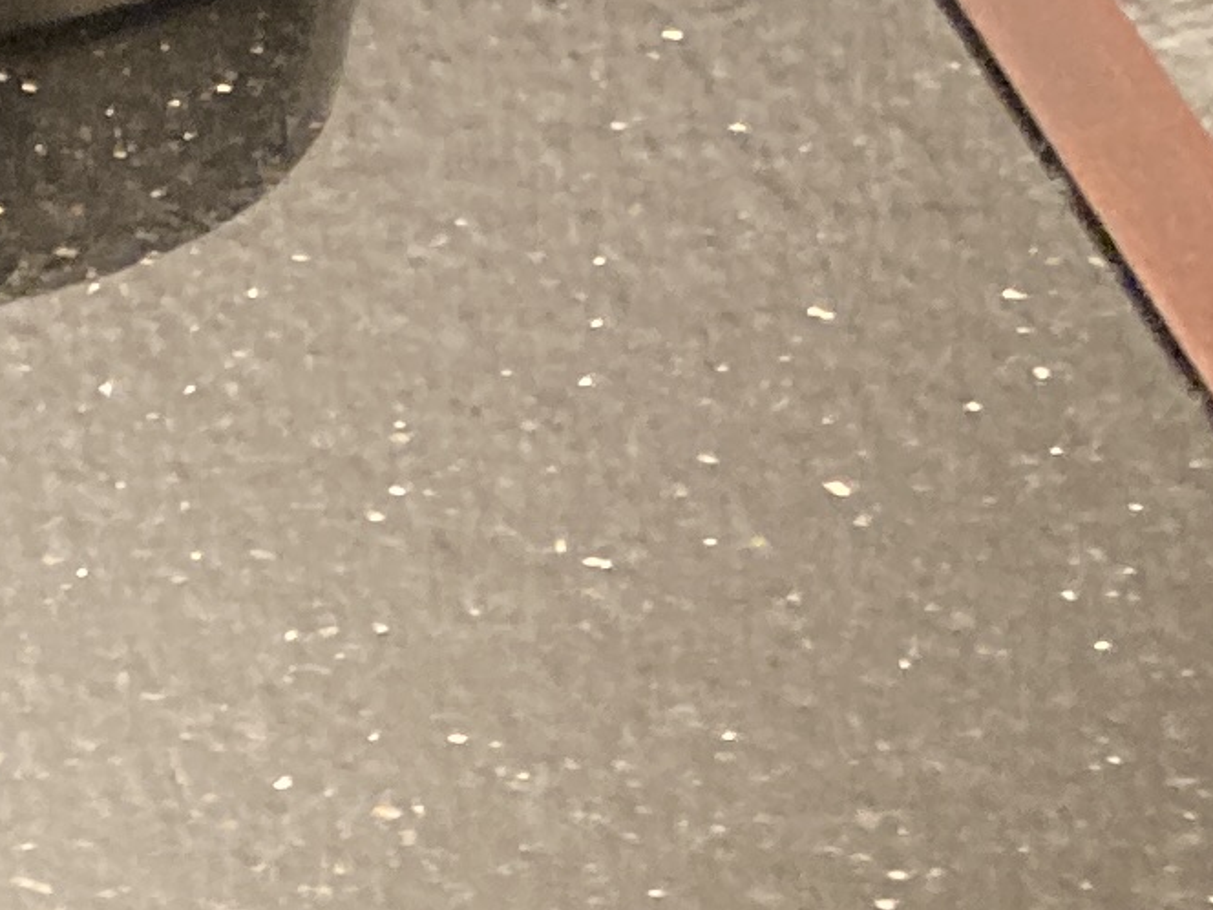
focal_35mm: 170
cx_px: -1222
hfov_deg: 10.6
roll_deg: -2.4
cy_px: 1906
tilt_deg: -41.0
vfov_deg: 8.2
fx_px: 5957
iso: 400
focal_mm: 3.99
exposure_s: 1/40
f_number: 1.8
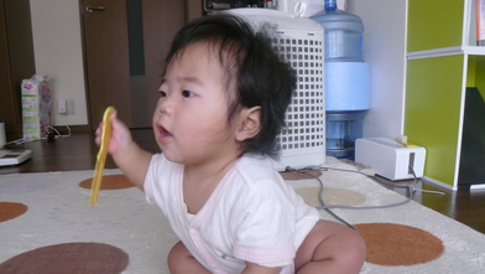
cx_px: 241
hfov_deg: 50.5
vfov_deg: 29.6
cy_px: 175
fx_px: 515
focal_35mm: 40
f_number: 2.8
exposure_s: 1/30
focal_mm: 6
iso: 100
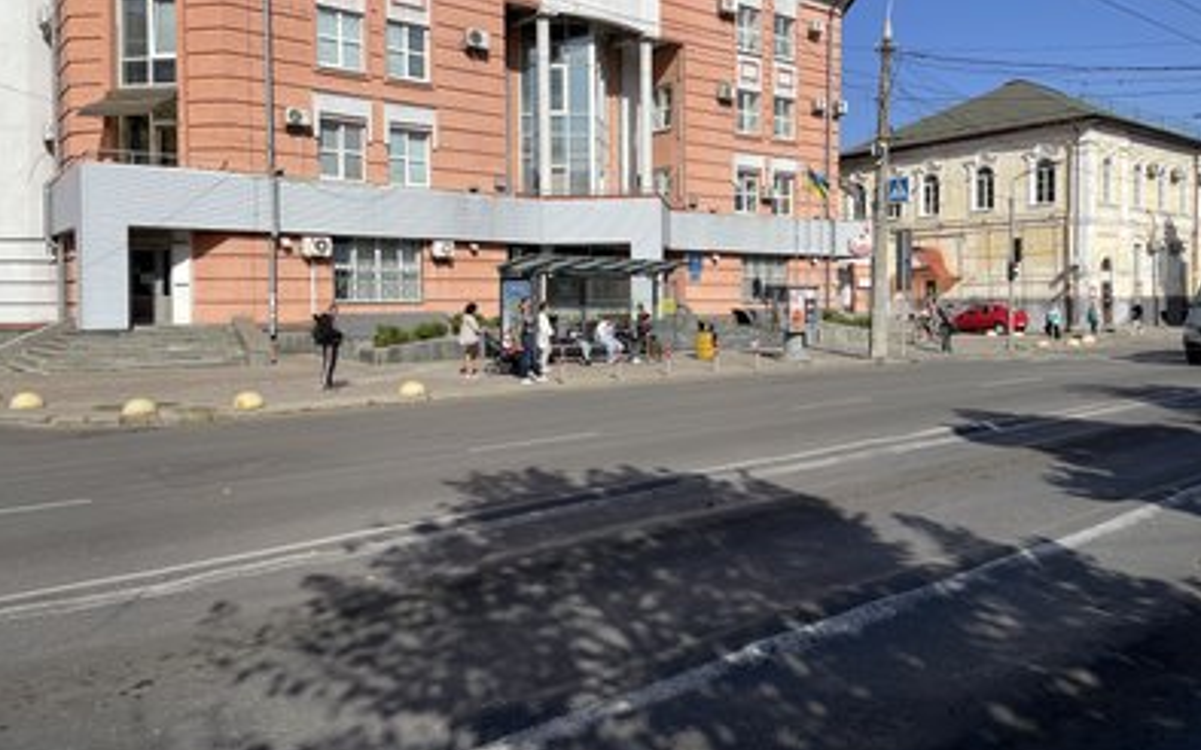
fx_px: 916
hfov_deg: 66.5
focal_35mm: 28
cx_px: 604
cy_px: 329
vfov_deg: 44.4
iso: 32
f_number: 1.6
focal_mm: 4.2
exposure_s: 1/5556
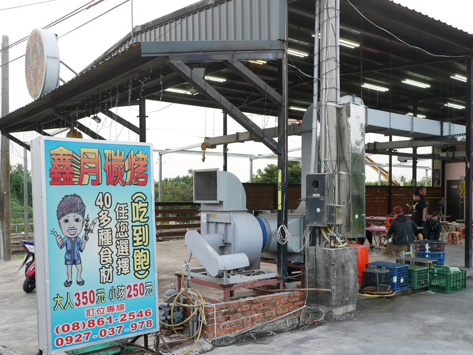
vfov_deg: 39.6
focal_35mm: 36
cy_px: 206
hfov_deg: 51.3
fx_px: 492
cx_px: 231
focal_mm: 15
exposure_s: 1/160
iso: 200
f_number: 2.2
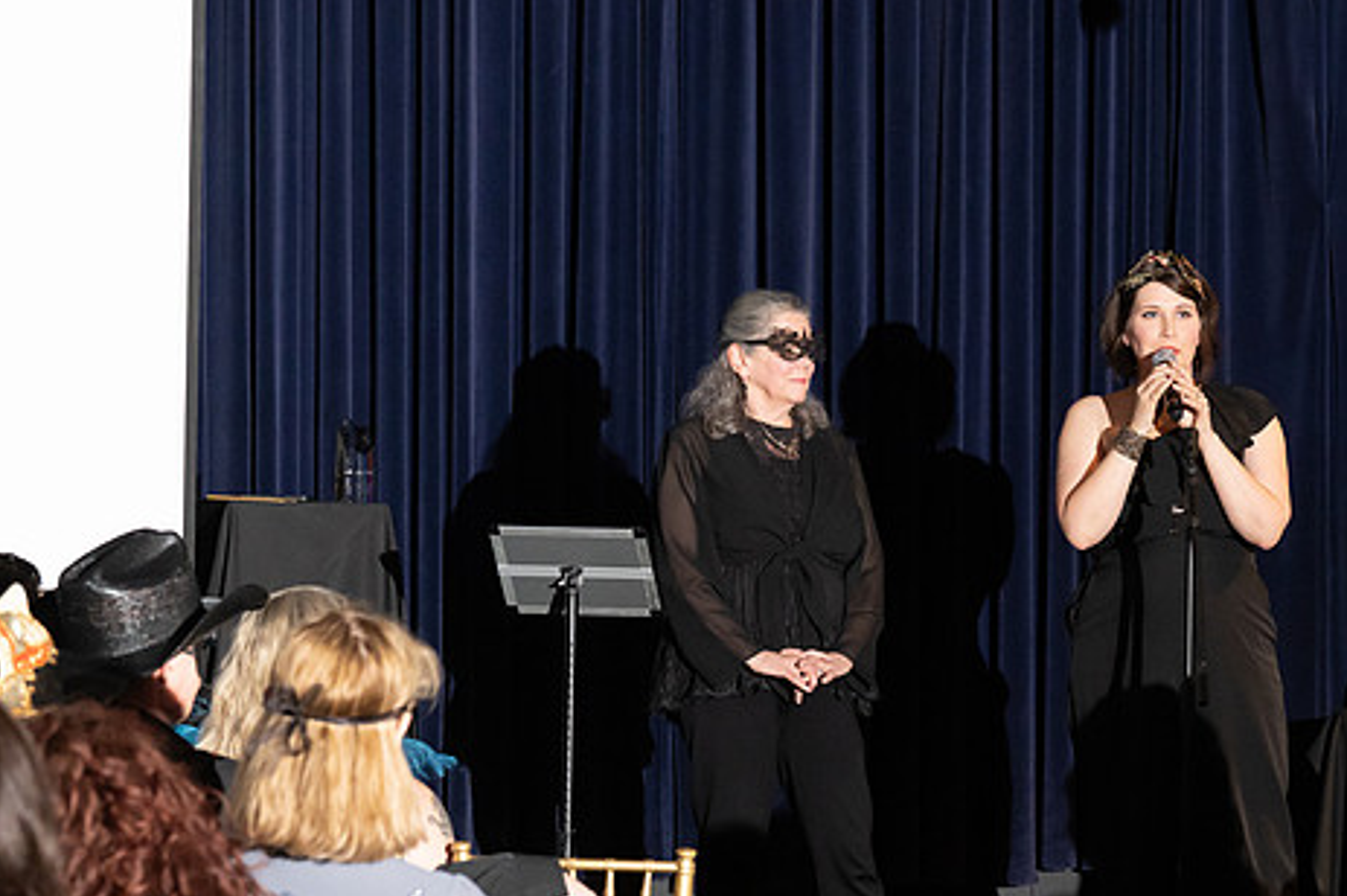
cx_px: 692
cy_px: 532
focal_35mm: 129
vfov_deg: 10.6
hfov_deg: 15.9
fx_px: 4823
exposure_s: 1/200
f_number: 4.5
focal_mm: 69
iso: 2500
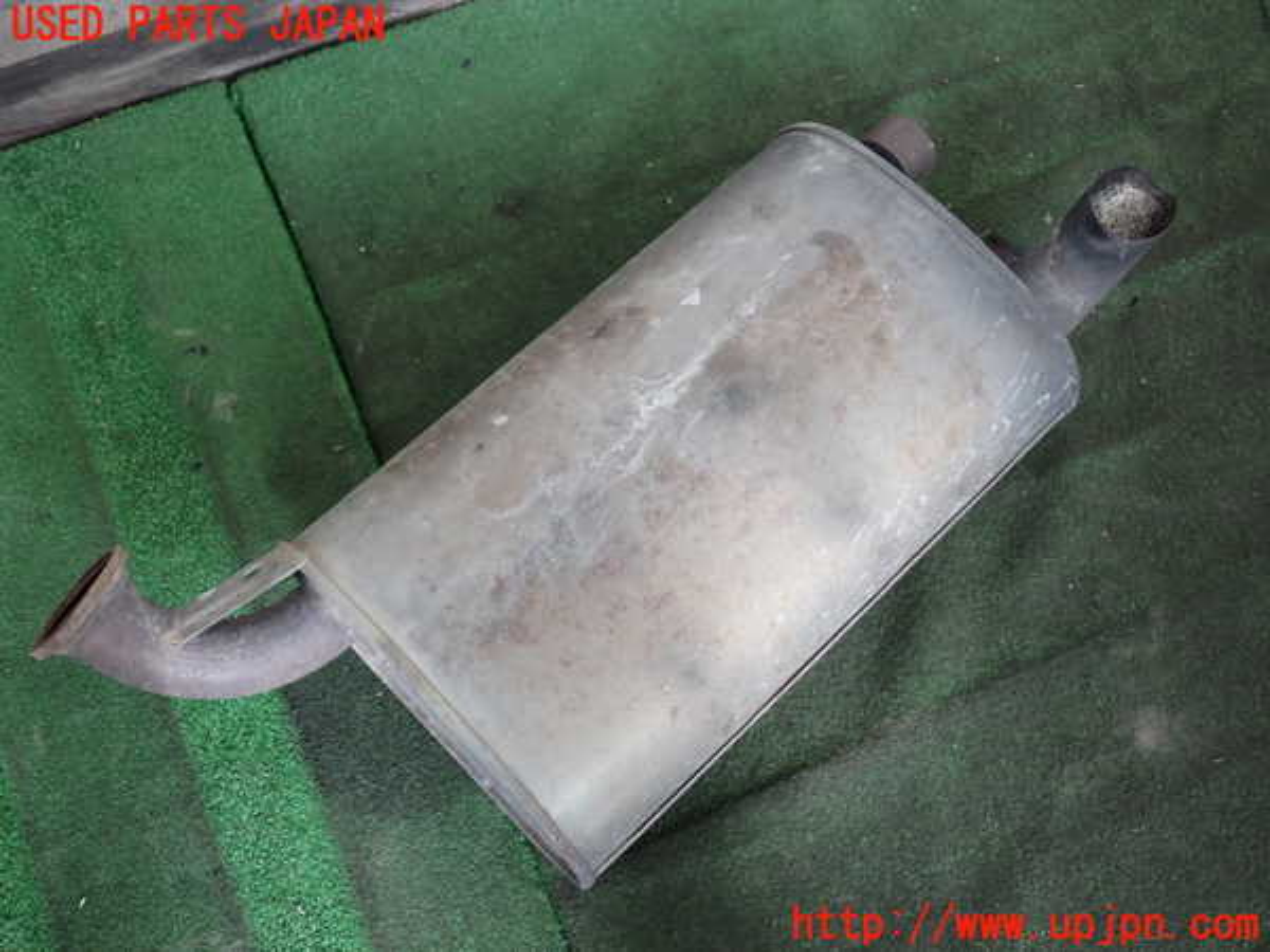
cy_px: 476
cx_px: 635
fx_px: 1394
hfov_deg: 49.0
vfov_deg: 37.7
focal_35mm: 38
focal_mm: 6.83
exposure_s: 1/80
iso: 200
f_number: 2.7
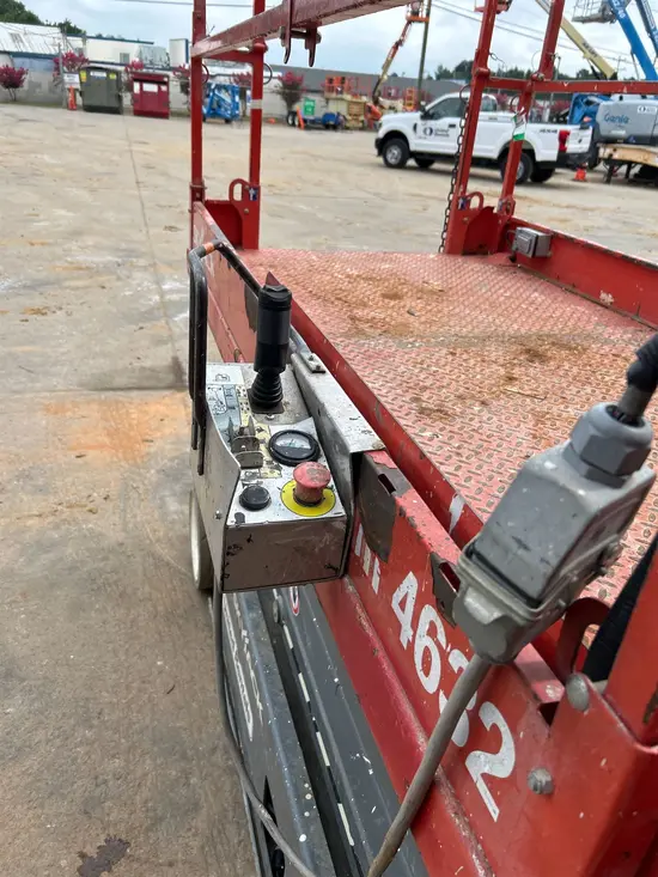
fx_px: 659
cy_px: 438
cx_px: 329
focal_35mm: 26
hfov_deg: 53.1
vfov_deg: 67.3
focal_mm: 5.7
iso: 50
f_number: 1.5
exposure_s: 1/1972
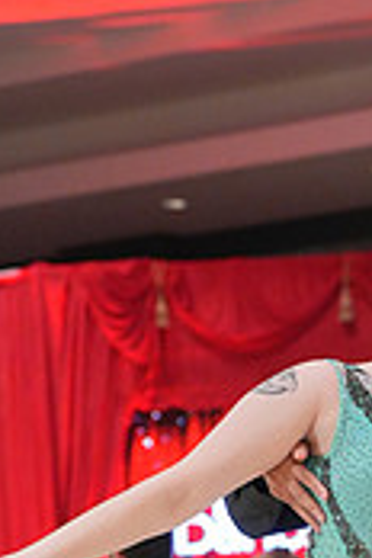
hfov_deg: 5.8
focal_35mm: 234
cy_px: 718
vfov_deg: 8.7
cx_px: 508
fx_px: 3627
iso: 4000
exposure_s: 1/400
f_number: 4
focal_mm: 70
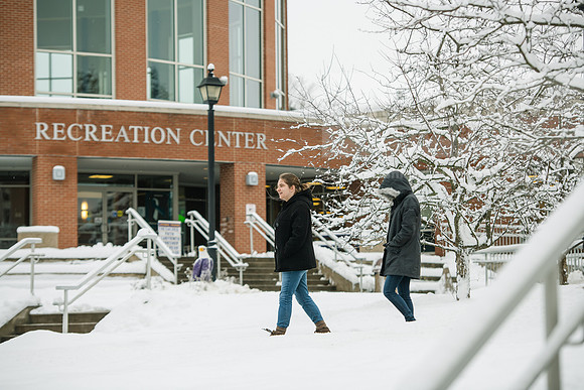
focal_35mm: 112
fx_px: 1817
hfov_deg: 18.3
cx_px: 292
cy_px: 195
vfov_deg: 12.2
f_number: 3.5
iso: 320
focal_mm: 112
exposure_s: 1/320
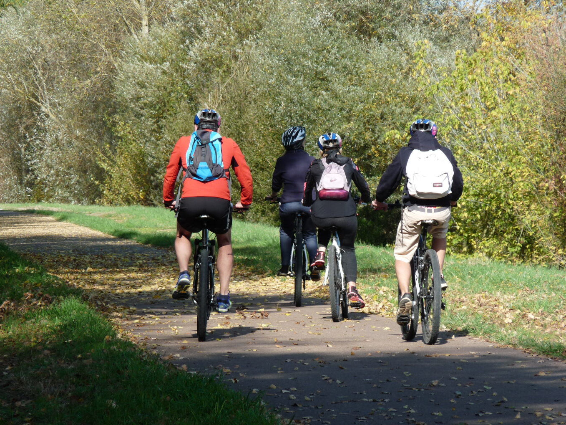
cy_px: 212
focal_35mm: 329
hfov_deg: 6.0
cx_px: 291
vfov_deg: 4.5
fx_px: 5380
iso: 100
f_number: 5.6
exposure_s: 1/320
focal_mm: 55.1
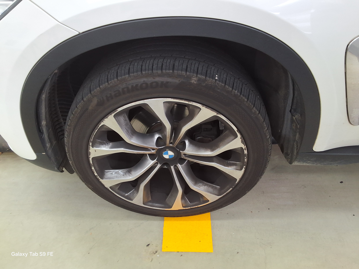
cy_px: 134
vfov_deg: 49.7
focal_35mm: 28
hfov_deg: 63.4
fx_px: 290
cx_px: 180
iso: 50
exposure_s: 1/40
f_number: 1.9
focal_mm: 2.91
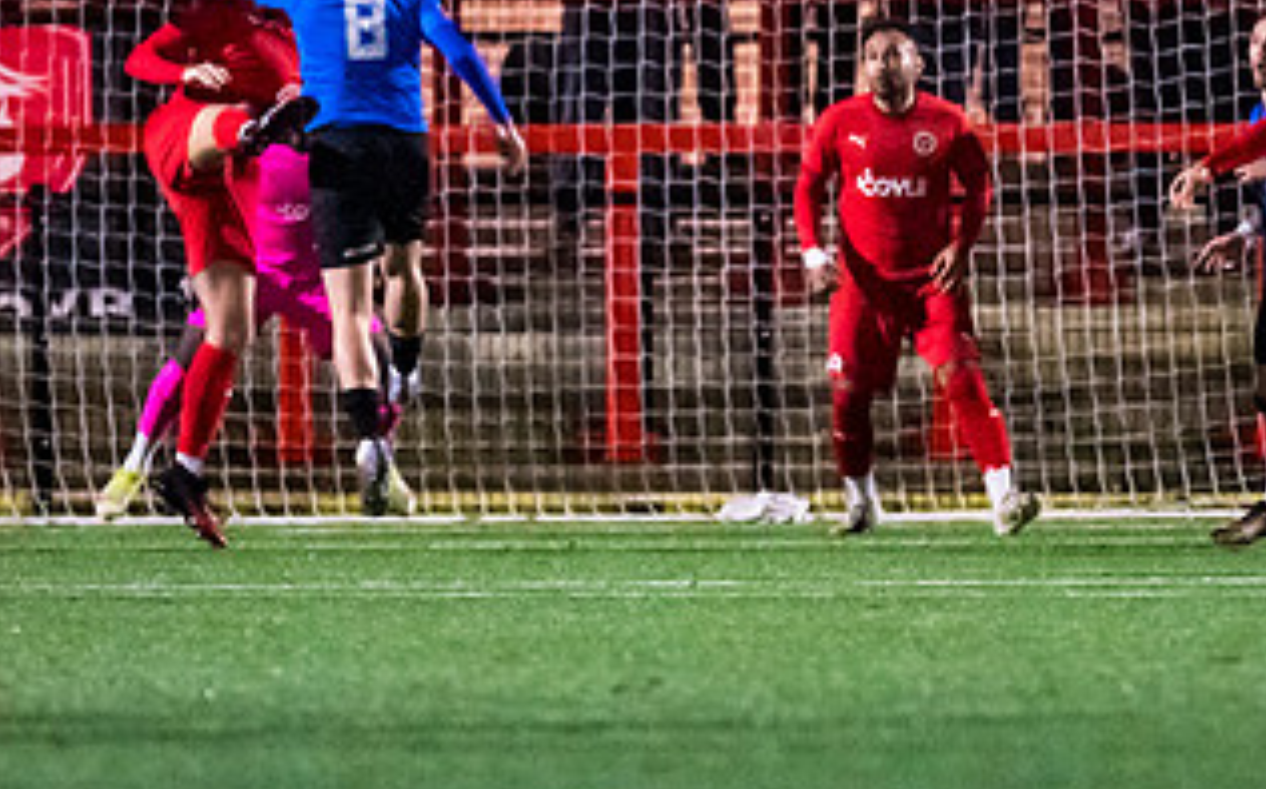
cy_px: 194
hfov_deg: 2.2
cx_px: 746
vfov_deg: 1.4
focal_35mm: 948
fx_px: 32685
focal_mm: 300
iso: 8000
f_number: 2.8
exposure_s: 1/1000
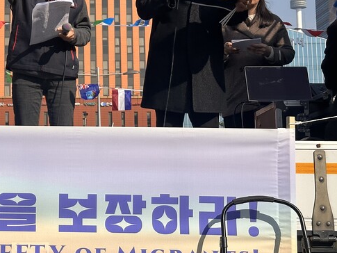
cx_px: 24
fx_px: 925
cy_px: 60
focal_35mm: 95
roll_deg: -2.1
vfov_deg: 15.5
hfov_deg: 20.2
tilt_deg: +9.5
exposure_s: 1/4566
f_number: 1.78
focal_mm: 6.86
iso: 64
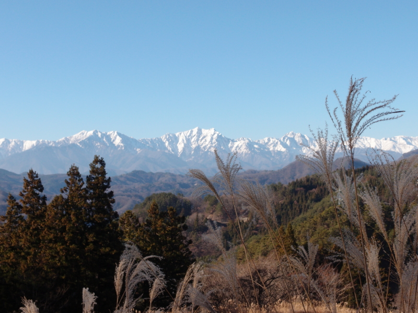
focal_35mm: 65
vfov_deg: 22.6
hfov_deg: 29.8
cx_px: 209
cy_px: 156
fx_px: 785
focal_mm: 14.05
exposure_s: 1/640
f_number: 5
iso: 100
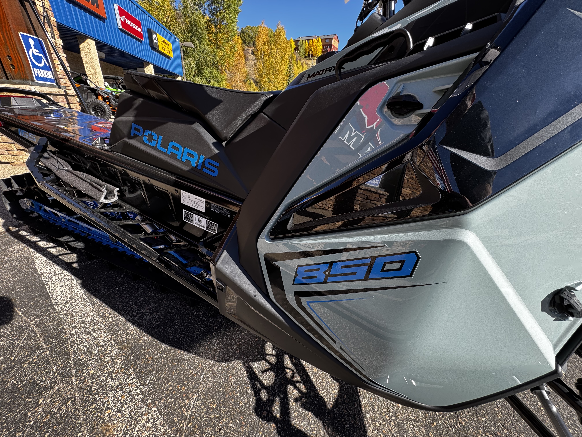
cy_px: 218
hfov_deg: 102.1
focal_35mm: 14
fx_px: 235
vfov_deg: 85.7
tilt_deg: -25.5
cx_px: 291
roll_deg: -3.8
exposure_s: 1/183
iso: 40
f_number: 2.2
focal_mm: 2.22
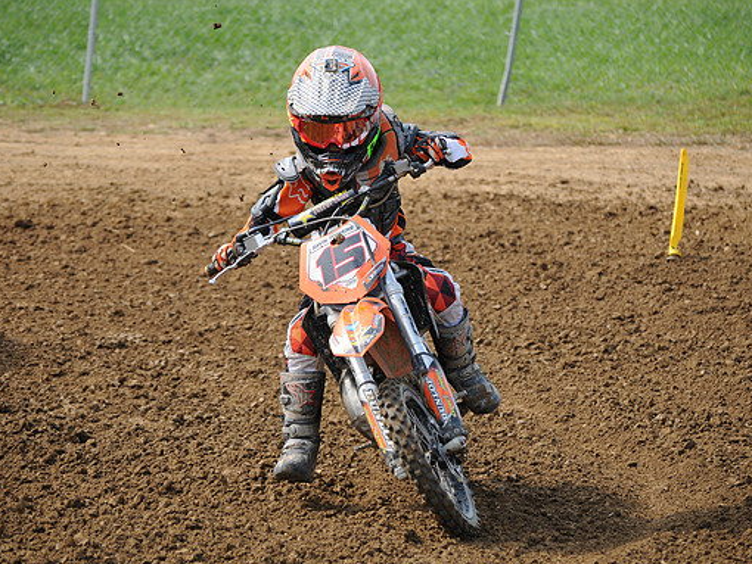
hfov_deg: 11.8
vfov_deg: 8.9
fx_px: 3630
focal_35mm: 167
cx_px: 389
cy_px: 282
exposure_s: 1/1000
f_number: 5
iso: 400
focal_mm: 102
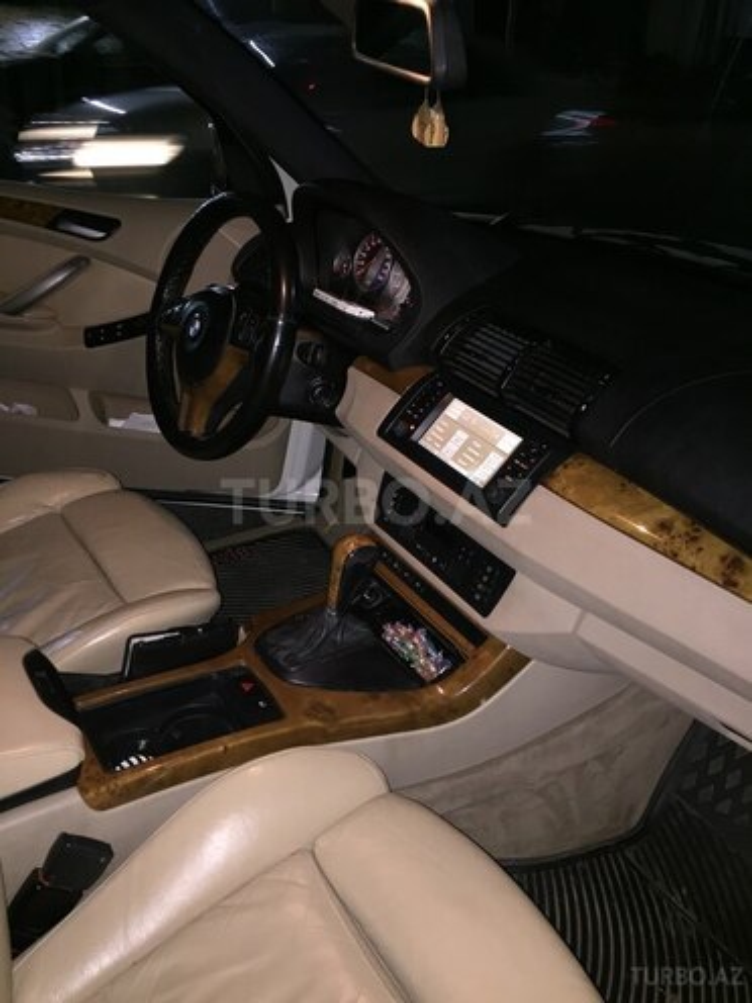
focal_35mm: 29
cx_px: 376
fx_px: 840
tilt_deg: -29.4
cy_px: 502
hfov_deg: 48.2
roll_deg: -1.9
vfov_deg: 61.7
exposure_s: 1/17
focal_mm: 4.15
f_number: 2.2
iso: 125
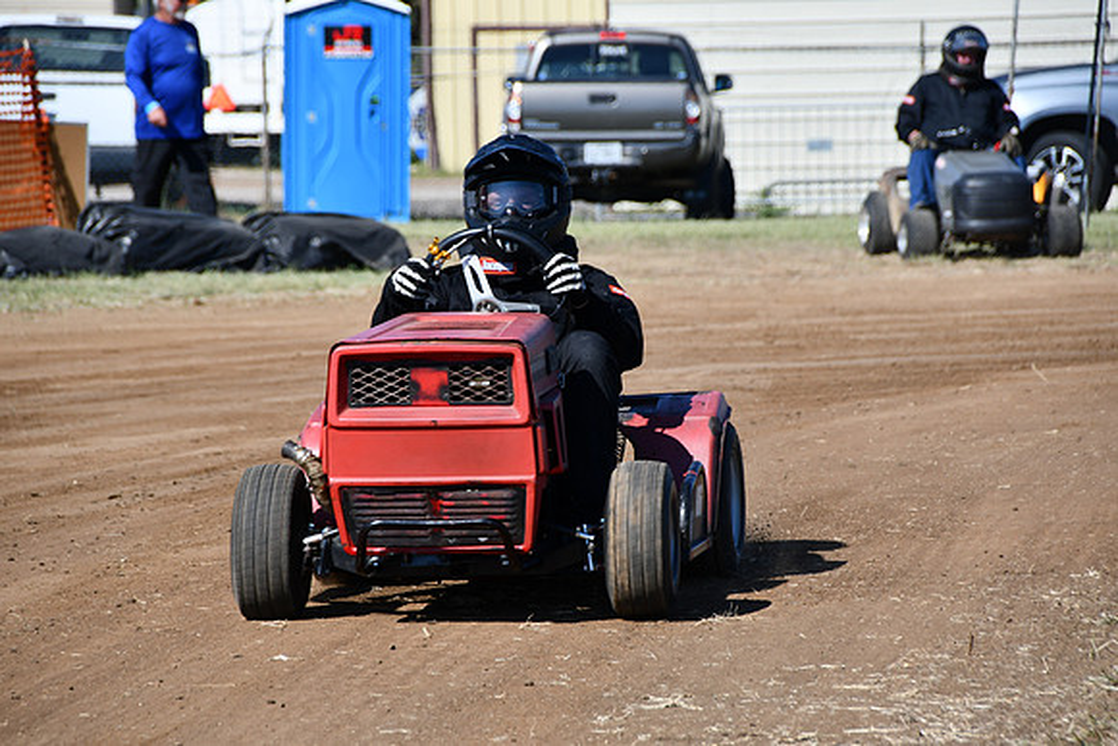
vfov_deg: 5.0
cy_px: 373
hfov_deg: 7.4
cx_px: 559
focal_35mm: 277
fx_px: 8604
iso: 200
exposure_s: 1/500
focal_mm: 185
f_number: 8
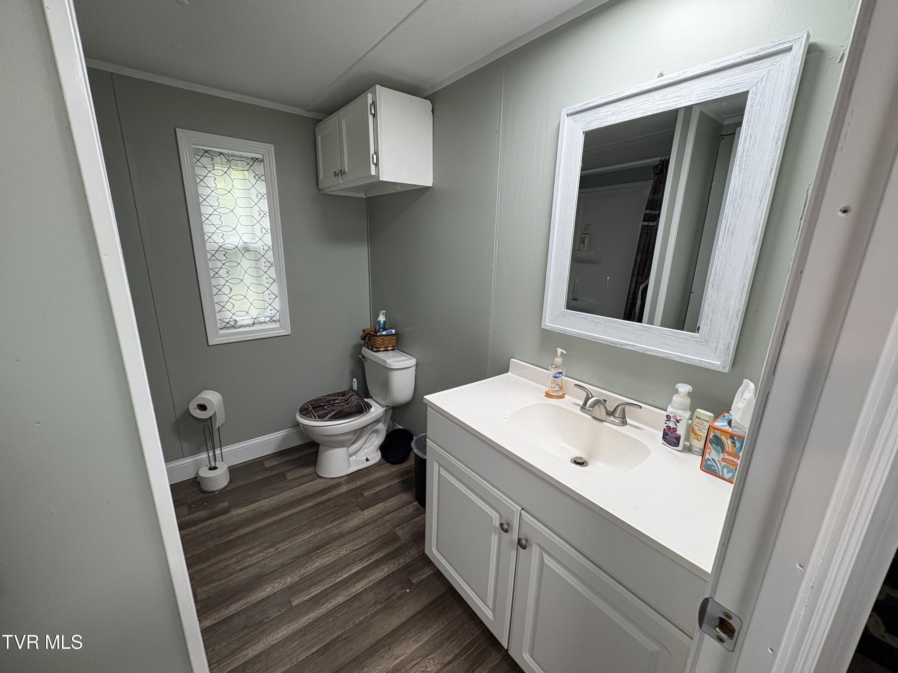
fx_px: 363
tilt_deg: -14.1
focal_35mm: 14
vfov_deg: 85.7
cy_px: 336
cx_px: 449
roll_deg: +0.0
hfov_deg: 102.1
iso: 125
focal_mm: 2.22
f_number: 2.2
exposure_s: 1/60
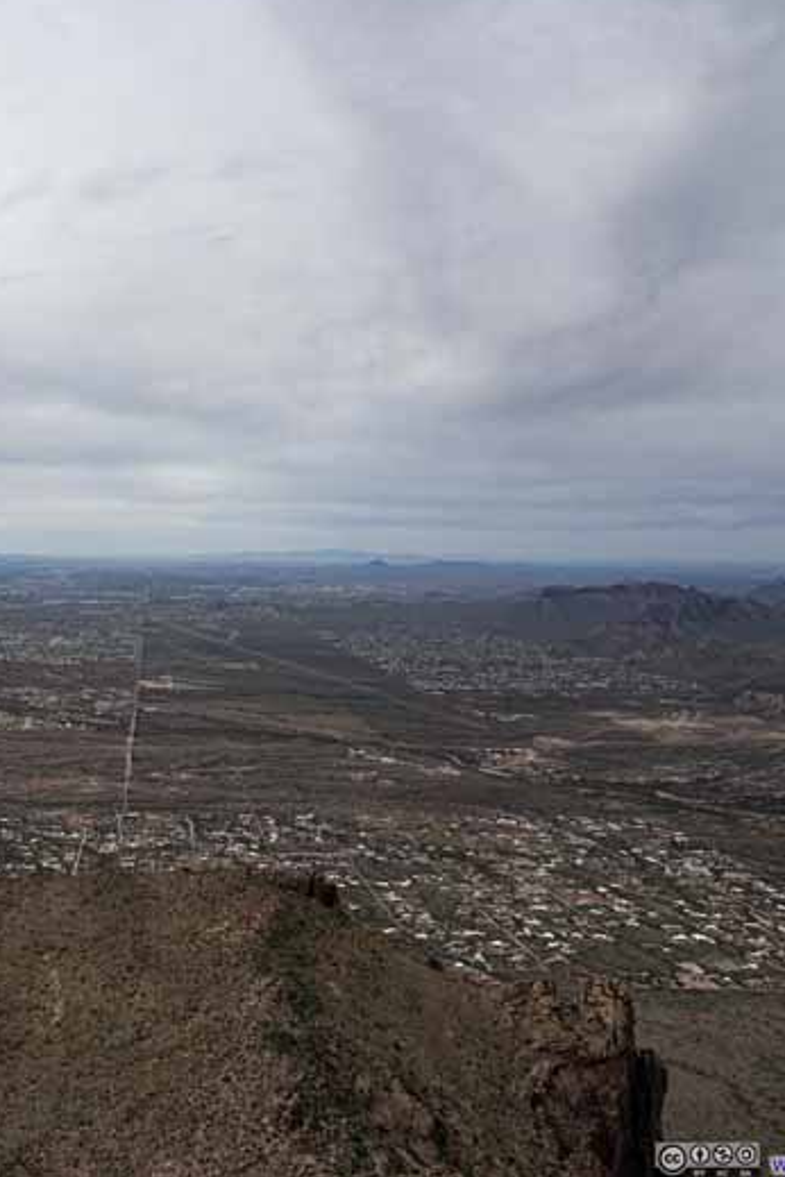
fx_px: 1210
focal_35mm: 37
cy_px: 574
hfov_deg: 34.2
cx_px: 98
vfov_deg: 51.9
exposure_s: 1/1250
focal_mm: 24
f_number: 5.6
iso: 100
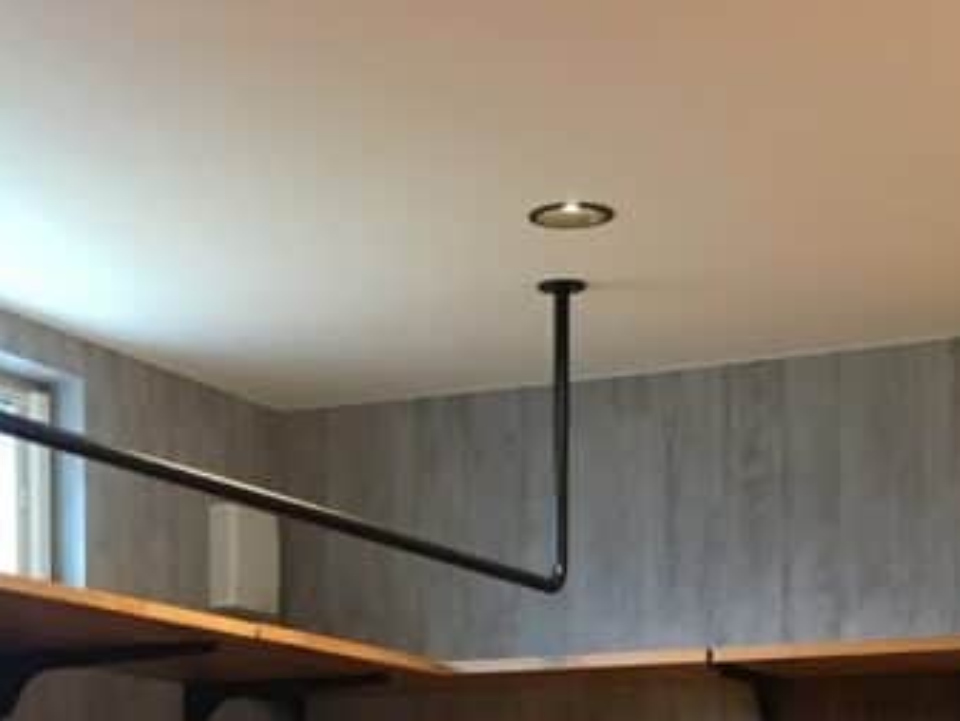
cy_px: 1043
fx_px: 2441
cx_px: 316
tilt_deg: -2.0
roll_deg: +0.4
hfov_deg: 22.2
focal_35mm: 88
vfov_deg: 15.6
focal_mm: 4.15
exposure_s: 1/24
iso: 200
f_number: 2.2
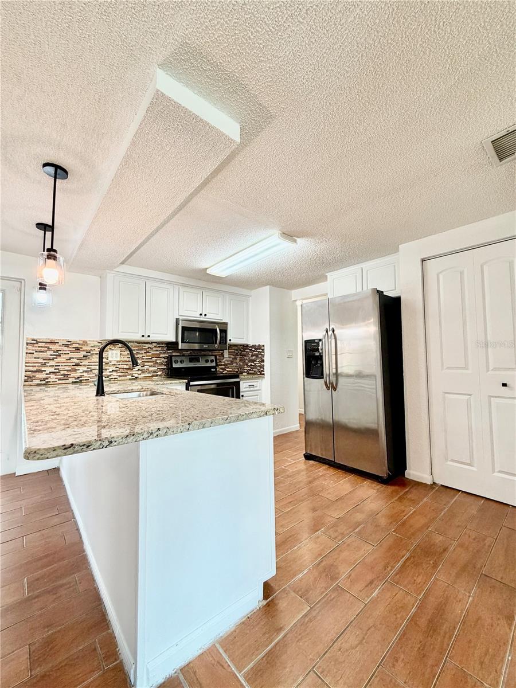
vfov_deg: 102.1
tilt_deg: +3.7
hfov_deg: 85.7
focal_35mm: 14
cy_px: 344
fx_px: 278
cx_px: 258
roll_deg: -0.3
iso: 200
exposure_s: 1/120
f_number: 2.2
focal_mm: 2.22
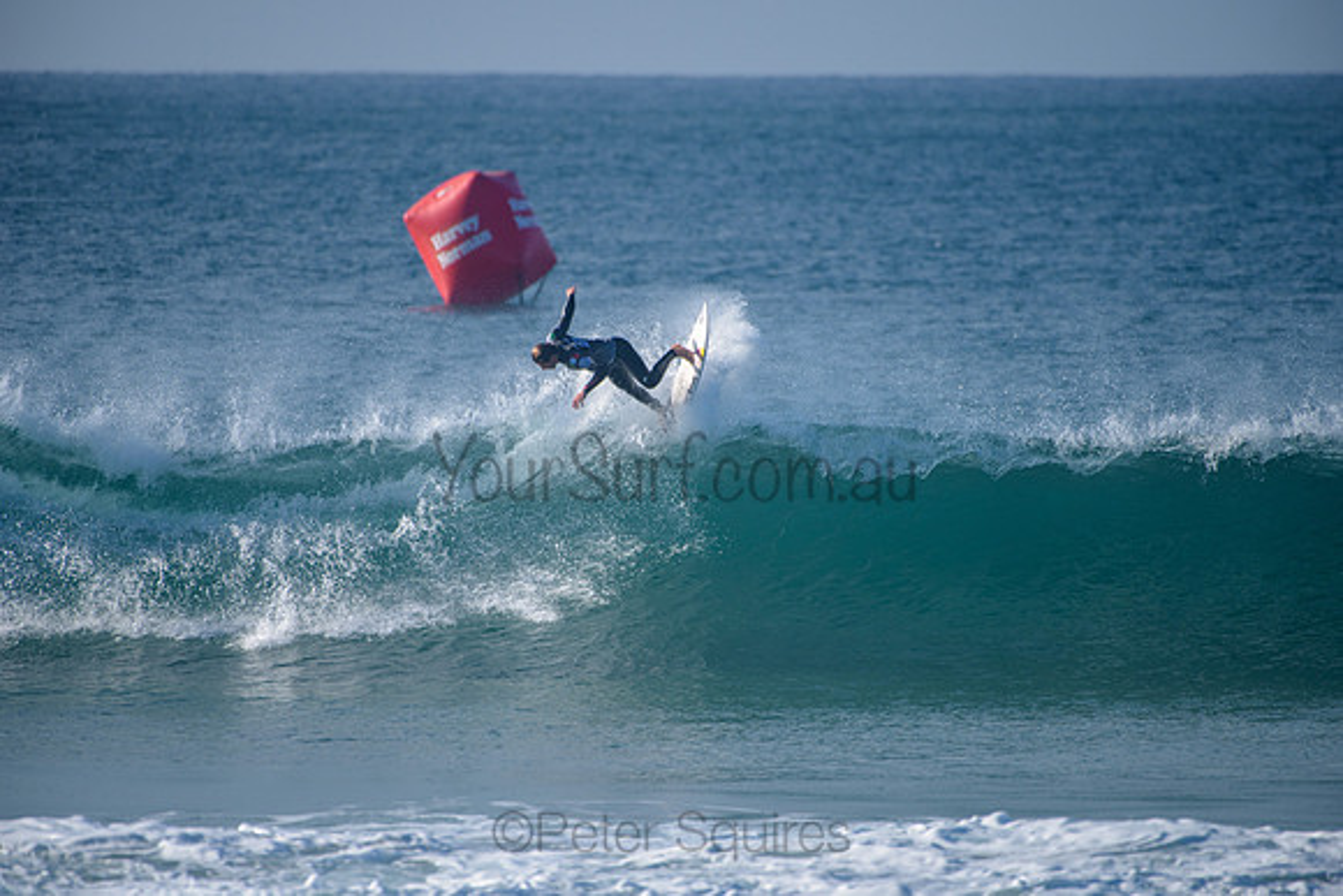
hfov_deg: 4.0
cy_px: 448
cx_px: 672
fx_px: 19210
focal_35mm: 515
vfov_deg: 2.7
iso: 280
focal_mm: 500
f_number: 5.6
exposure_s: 1/2000
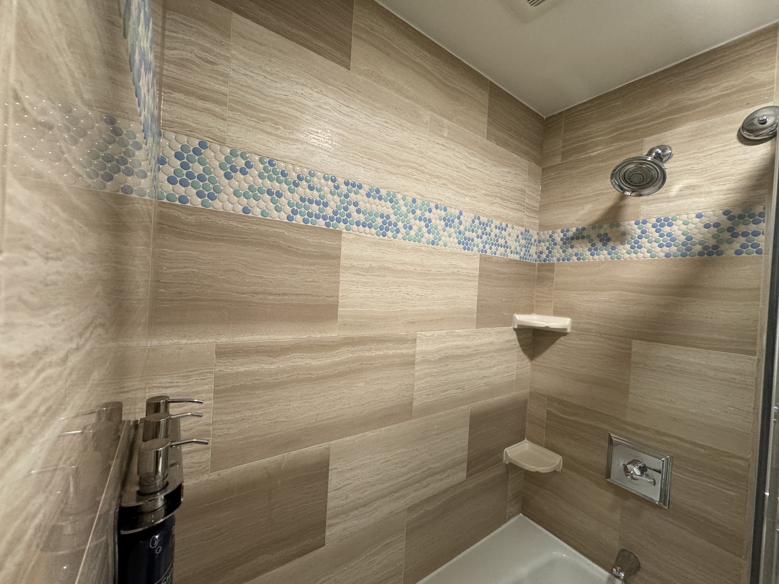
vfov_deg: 85.7
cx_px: 390
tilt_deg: -1.3
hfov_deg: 102.1
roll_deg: -3.5
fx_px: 315
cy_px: 292
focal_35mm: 14
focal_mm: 2.22
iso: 200
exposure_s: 1/60
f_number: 2.2
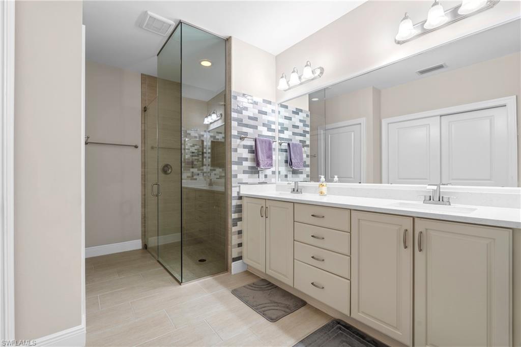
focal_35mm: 16
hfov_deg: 96.8
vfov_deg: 73.7
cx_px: 260
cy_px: 174
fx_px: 231
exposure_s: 1/1.25
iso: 100
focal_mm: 16
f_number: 9
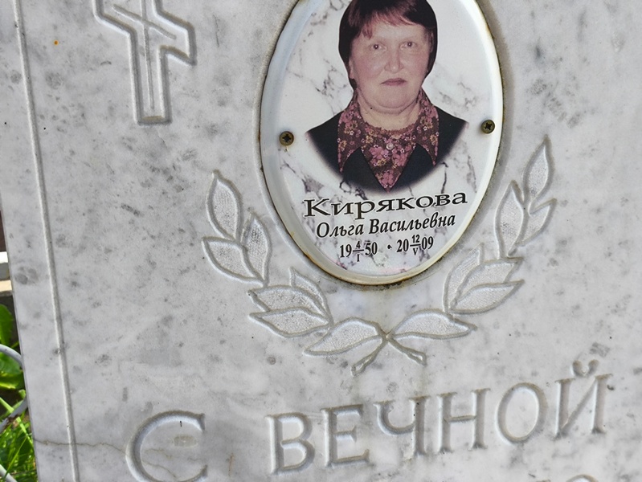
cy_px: 241
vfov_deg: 29.1
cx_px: 321
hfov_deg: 38.2
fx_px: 928
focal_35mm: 50
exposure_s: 1/438
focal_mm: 4.71
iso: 50
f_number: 1.7
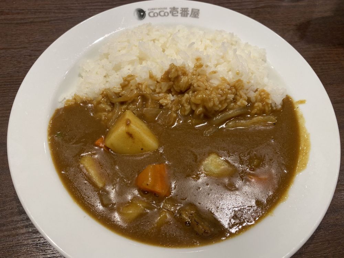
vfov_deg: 53.1
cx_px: 172
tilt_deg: -62.8
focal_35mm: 26
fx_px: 258
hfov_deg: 67.3
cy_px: 129
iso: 80
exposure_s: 1/60
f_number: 1.8
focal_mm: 4.25
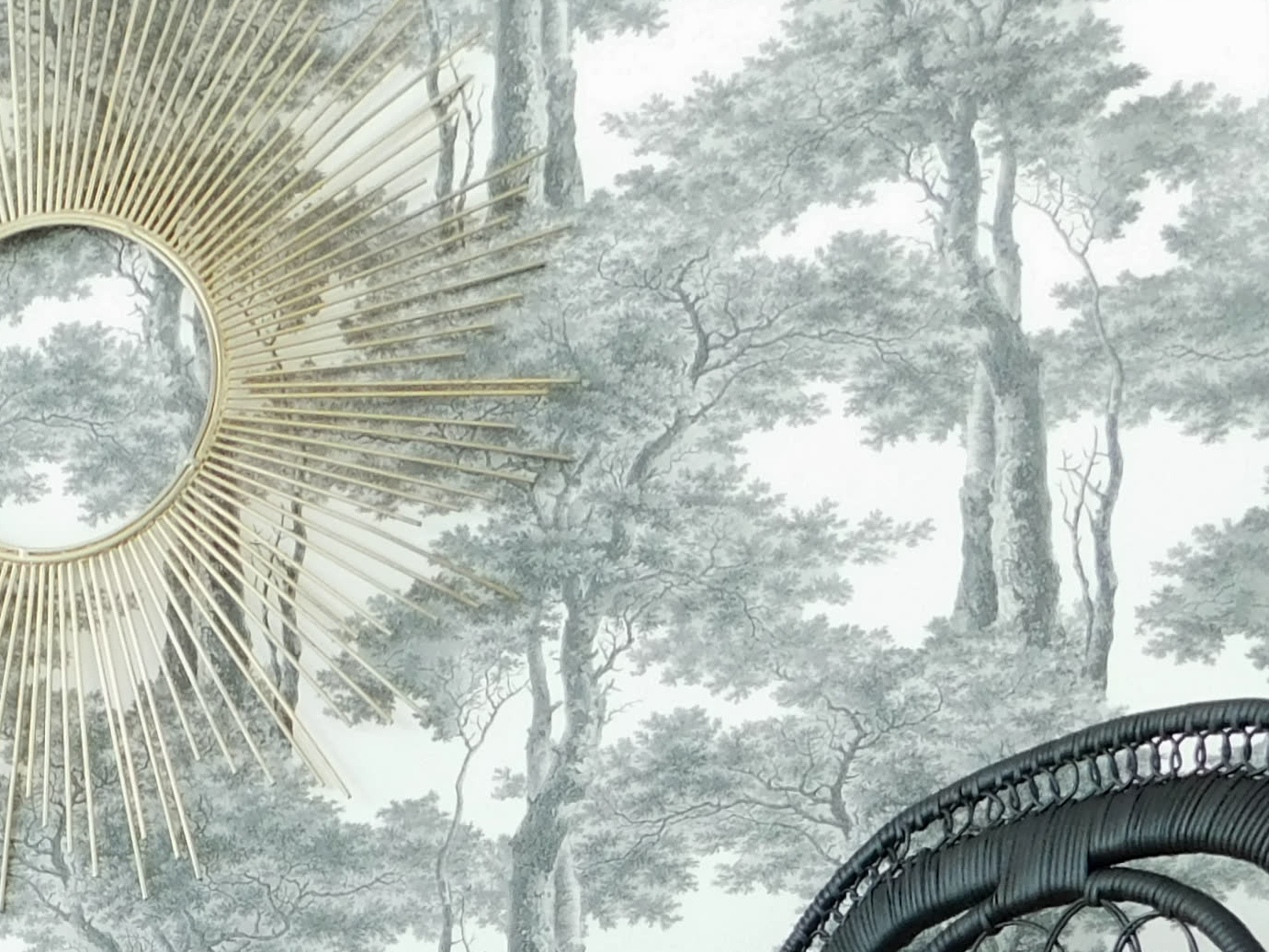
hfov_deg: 24.9
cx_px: 34
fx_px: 2750
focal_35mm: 75
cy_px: 1488
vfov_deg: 17.4
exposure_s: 1/15
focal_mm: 4
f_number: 3
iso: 125
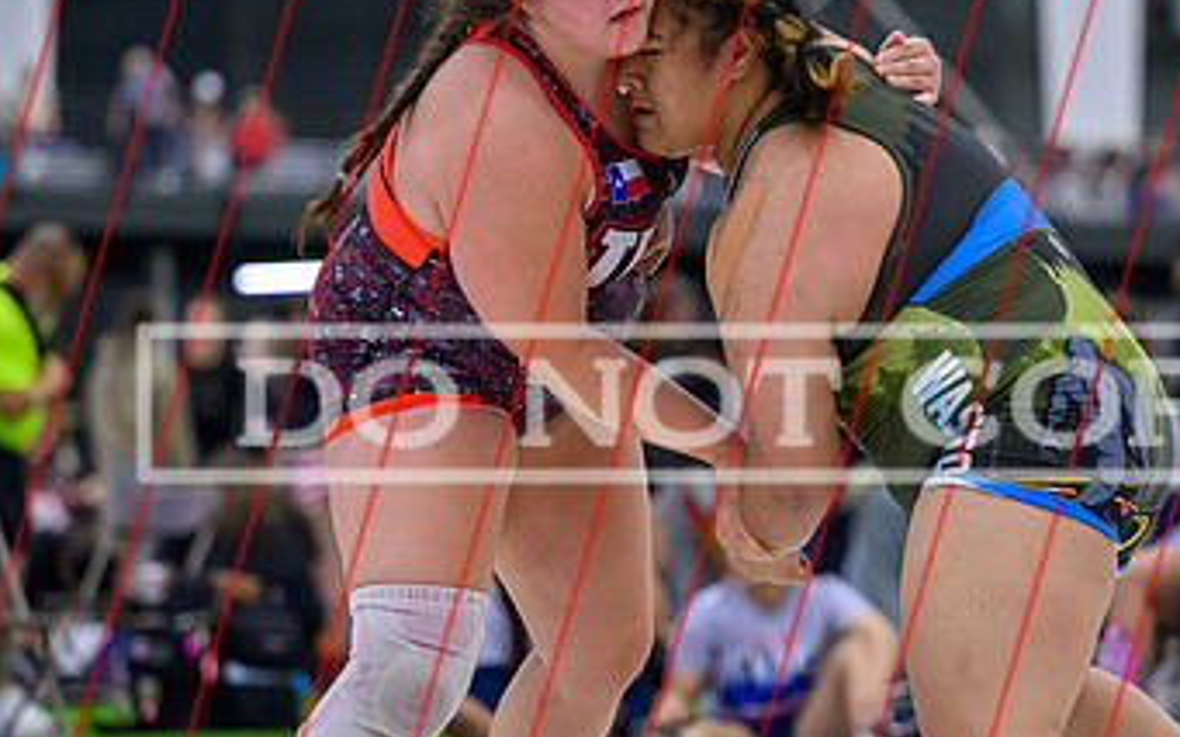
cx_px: 695
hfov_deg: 10.0
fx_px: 6752
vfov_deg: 6.2
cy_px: 359
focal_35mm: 210
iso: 6400
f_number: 2.8
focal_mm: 110
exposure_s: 1/640
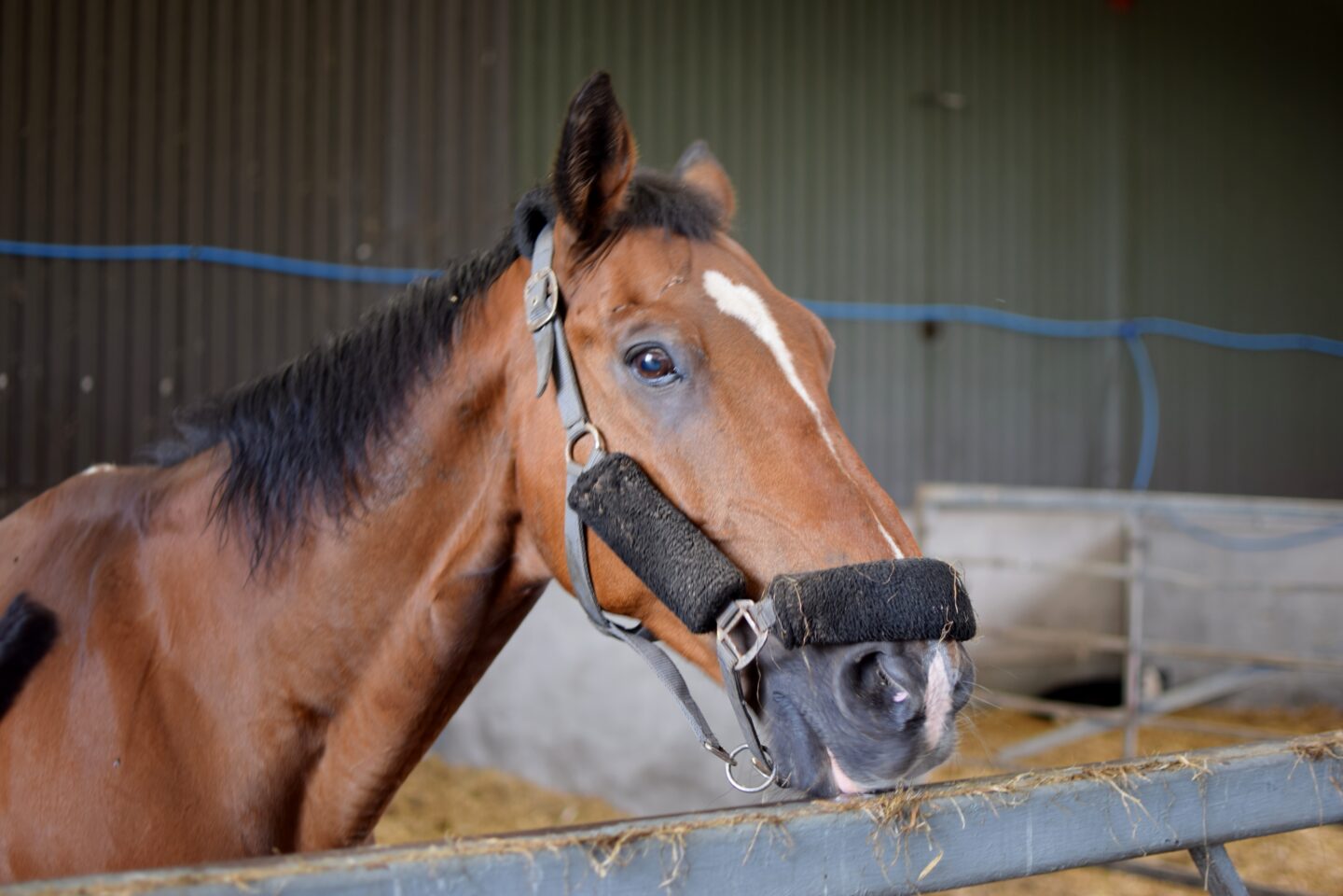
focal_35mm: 52
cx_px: 672
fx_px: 1958
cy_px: 448
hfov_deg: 37.9
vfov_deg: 25.8
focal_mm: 35
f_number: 1.8
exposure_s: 1/30
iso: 100
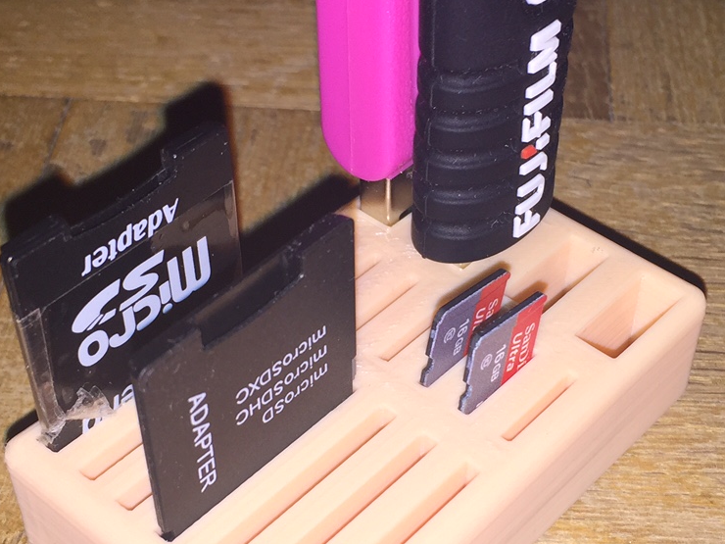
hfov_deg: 30.2
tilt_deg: -45.4
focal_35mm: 64
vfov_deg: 22.9
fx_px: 1340
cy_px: 300
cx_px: 411
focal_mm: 4.15
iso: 32
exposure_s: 1/134
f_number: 2.2
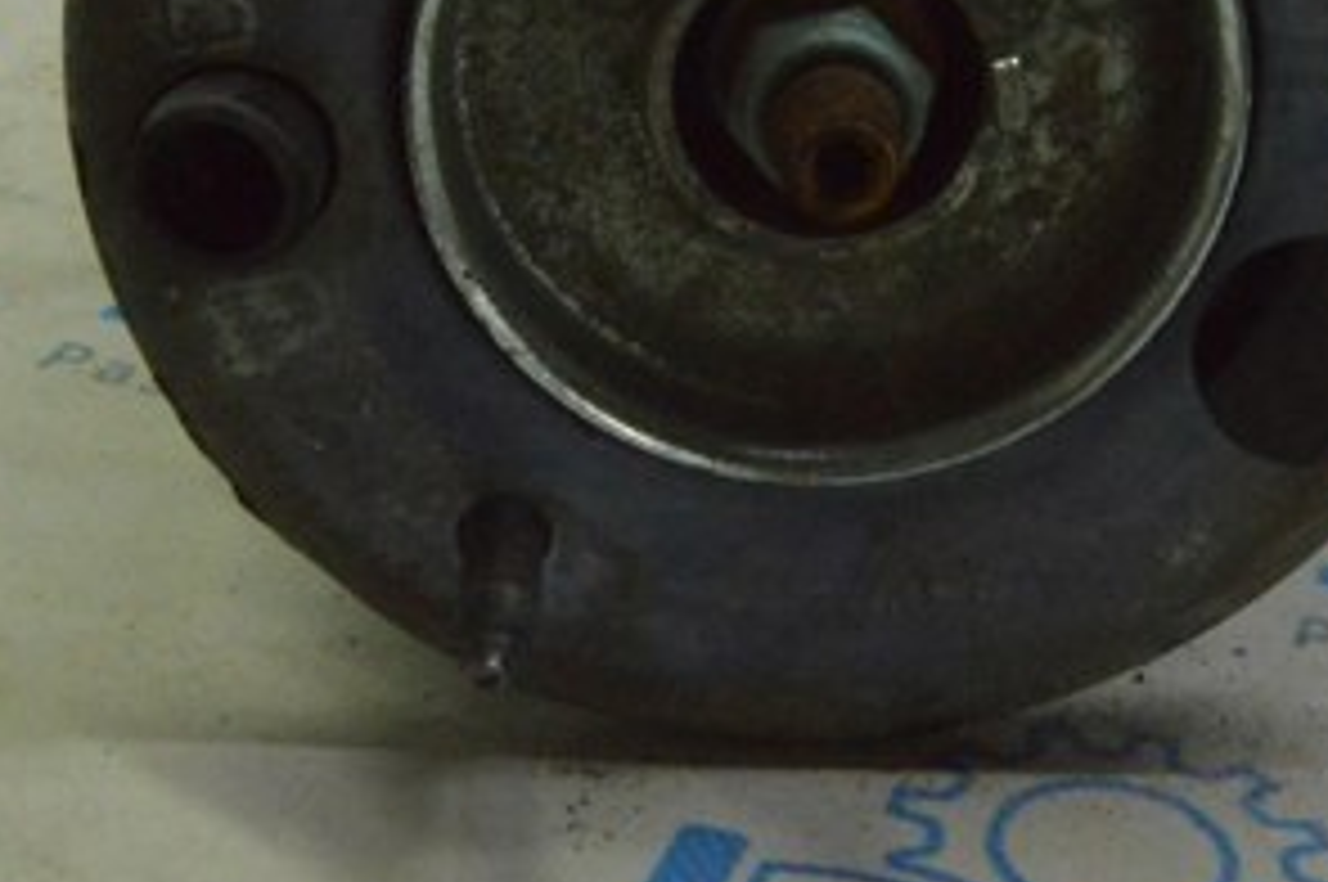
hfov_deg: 22.3
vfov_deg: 14.8
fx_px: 3353
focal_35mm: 91
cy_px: 38
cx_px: 891
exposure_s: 1/60
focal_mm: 28
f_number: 20
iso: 6400
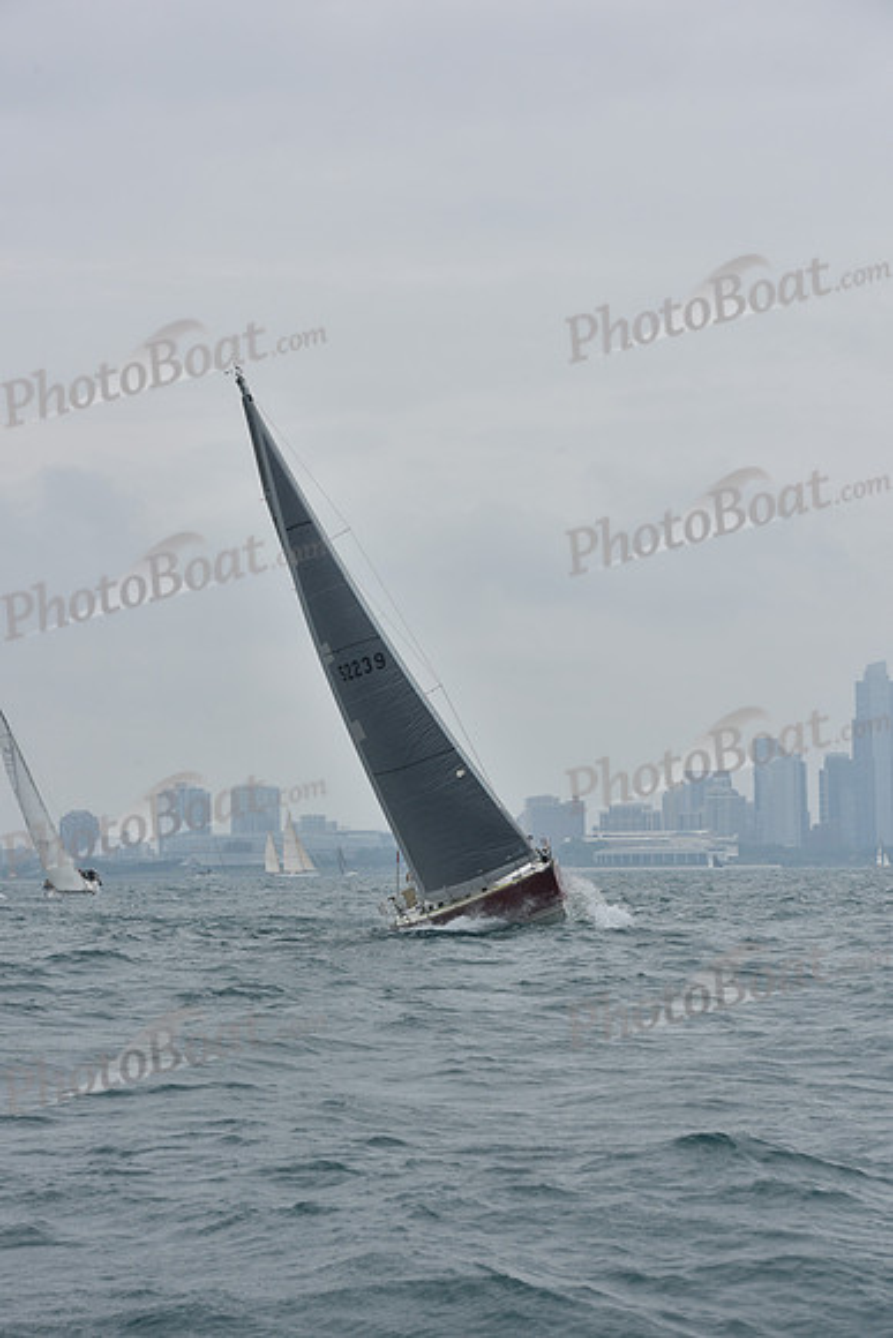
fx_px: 4090
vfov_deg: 18.6
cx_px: 446
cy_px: 669
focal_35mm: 110
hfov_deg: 12.5
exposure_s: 1/800
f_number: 10
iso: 250
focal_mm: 110
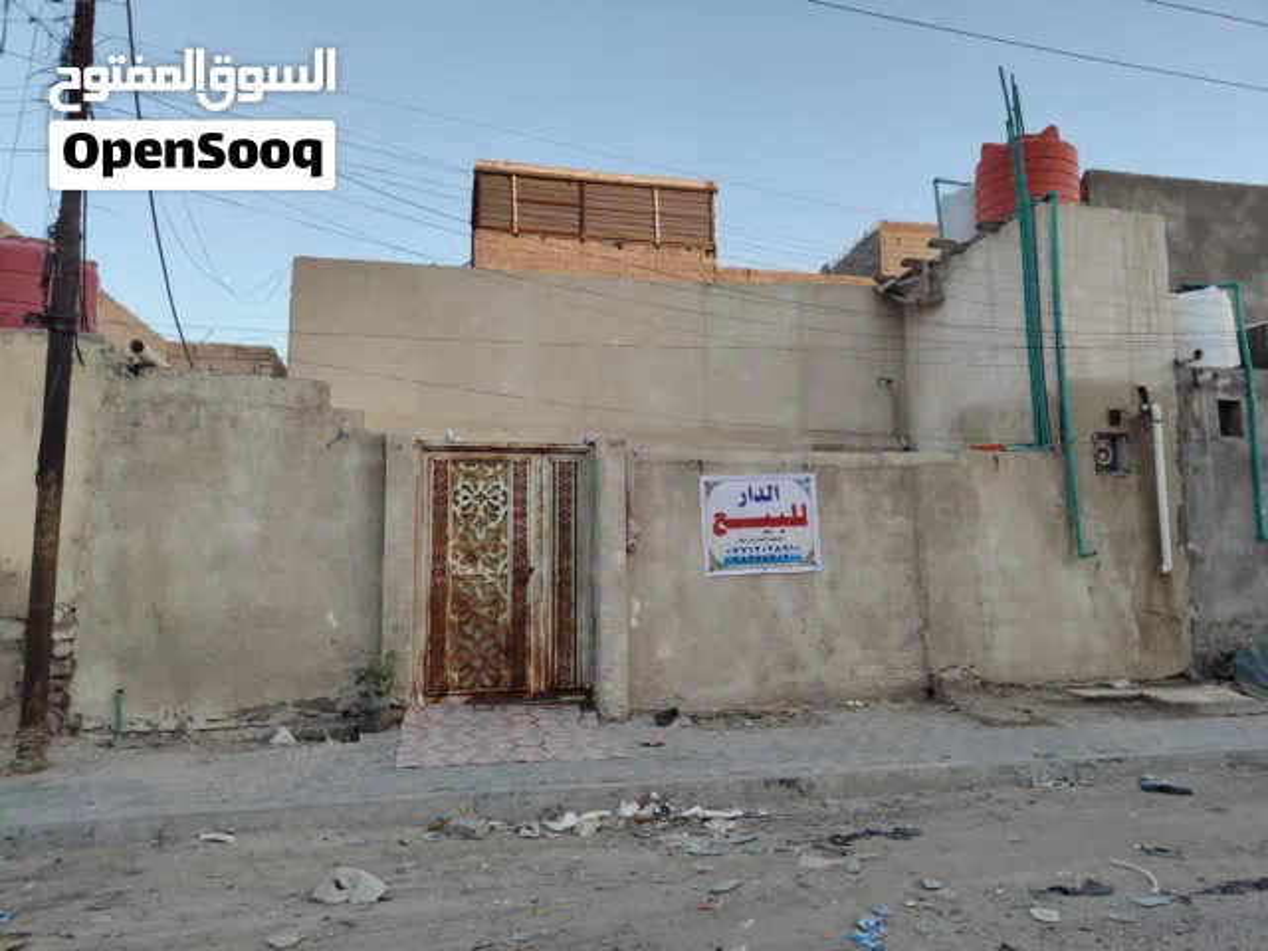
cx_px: 634
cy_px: 476
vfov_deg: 56.8
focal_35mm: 24
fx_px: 879
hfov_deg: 71.6
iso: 50
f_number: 1.8
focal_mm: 5.59
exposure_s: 1/294
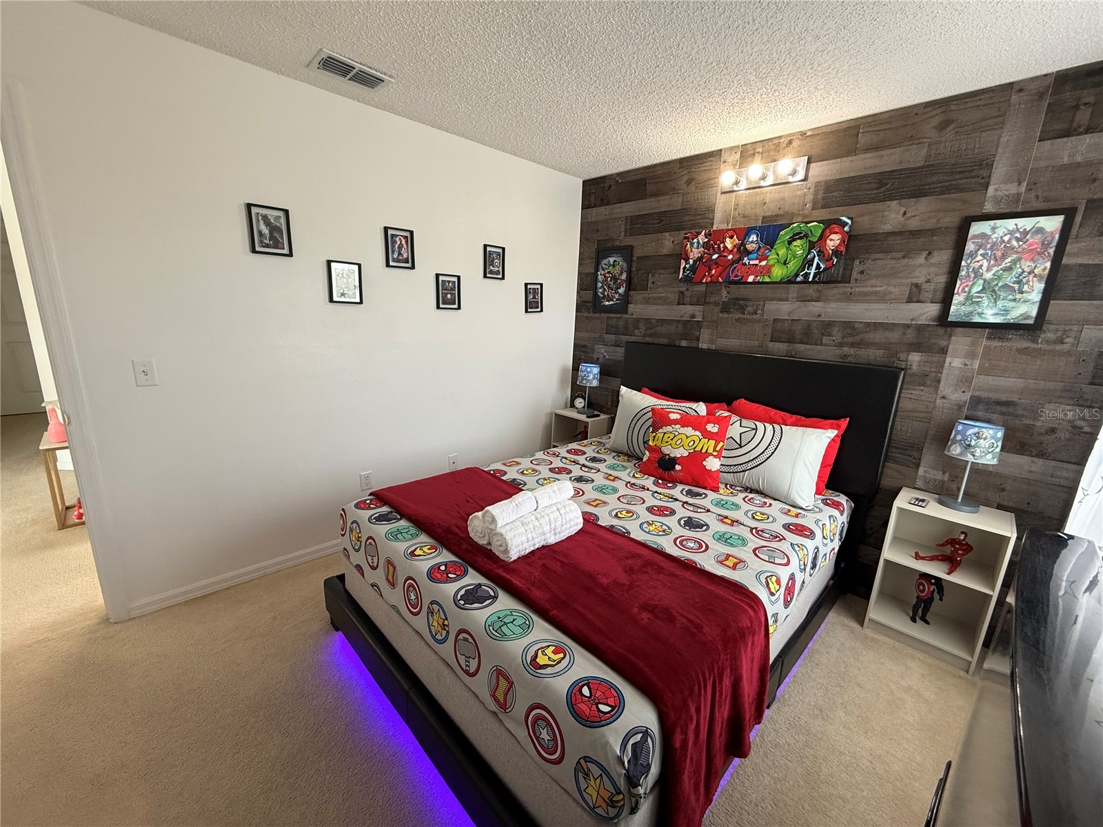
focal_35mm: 14
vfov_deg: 85.7
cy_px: 414
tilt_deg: -13.0
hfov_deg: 102.1
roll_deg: -2.6
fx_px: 446
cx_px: 552
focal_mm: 2.22
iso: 200
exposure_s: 1/120
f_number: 2.2
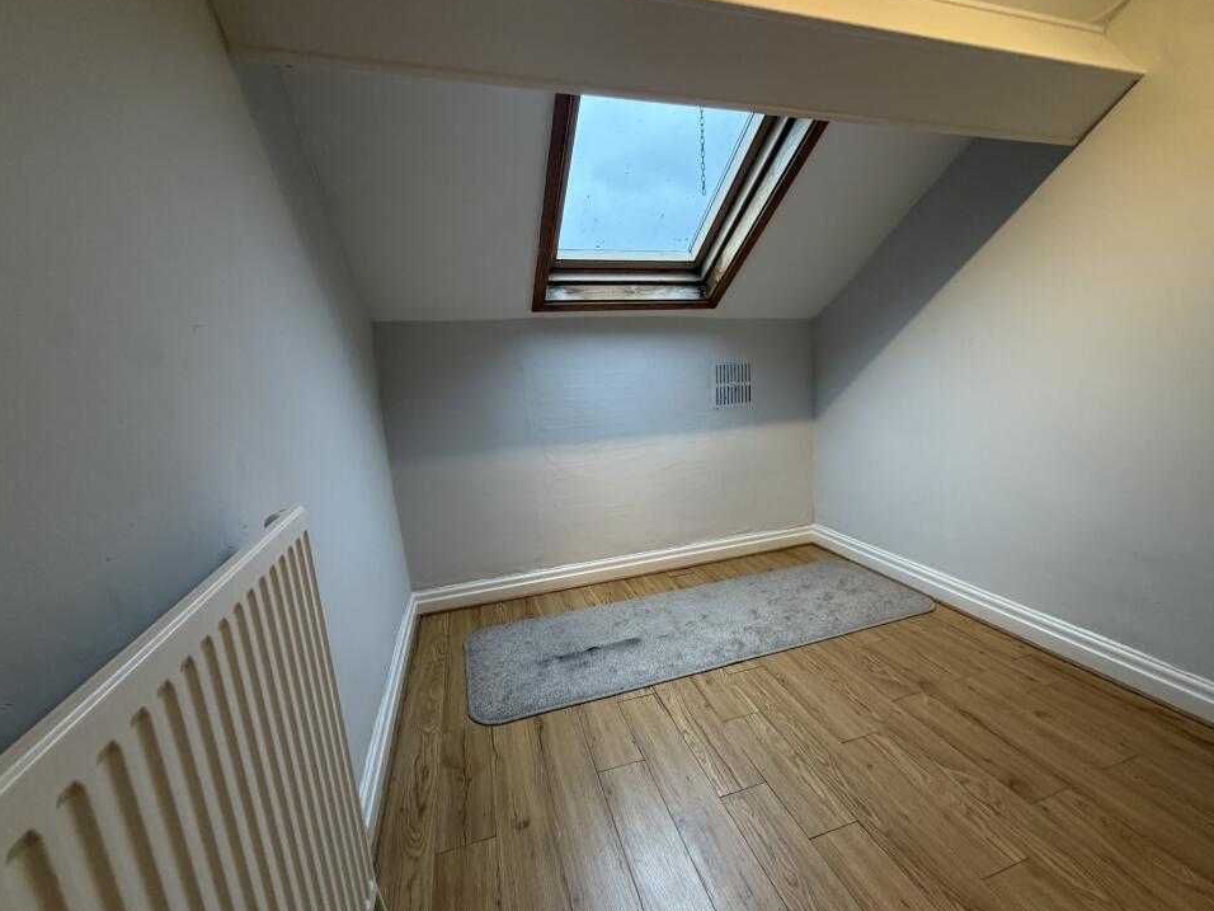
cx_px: 645
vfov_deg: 81.7
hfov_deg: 98.0
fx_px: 526
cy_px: 470
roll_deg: +1.4
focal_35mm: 15
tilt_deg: -10.4
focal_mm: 2.22
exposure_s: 1/100
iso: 250
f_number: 2.2
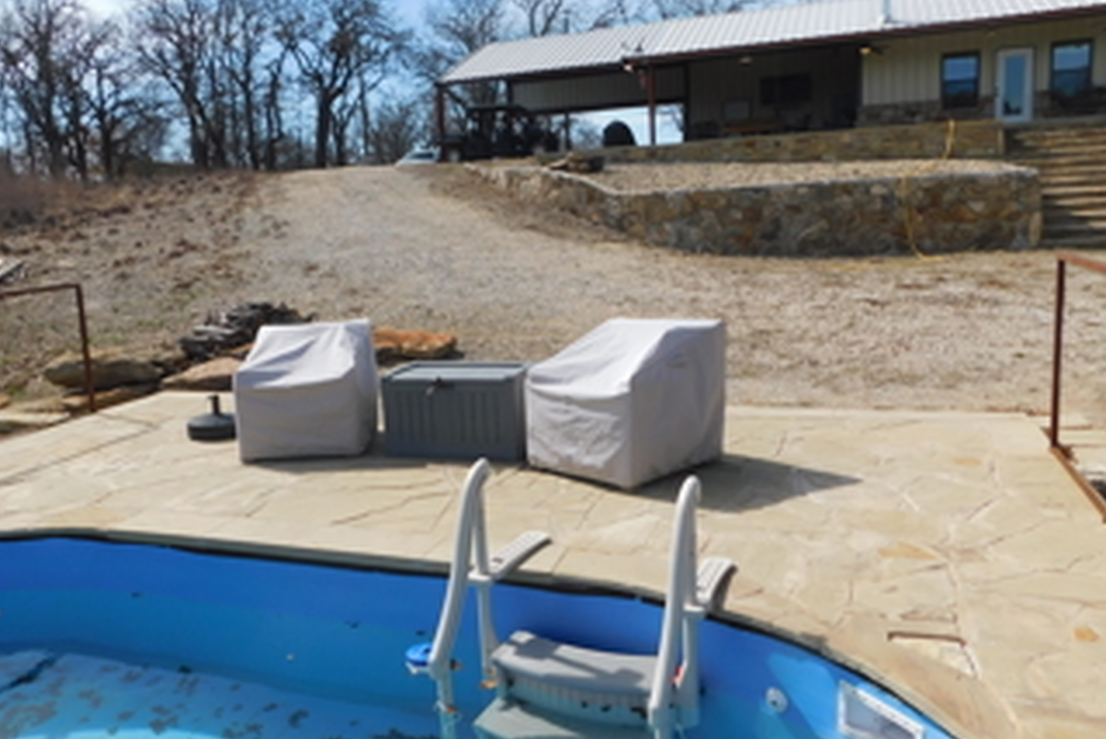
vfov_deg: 43.6
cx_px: 482
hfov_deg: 61.7
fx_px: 922
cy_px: 375
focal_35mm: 30
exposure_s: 1/500
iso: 125
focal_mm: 4
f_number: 6
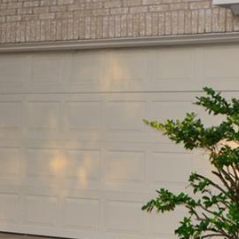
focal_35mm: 116
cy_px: -8
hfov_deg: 15.0
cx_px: 163
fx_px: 906
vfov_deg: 14.7
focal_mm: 24
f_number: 4.5
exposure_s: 1/60
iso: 110
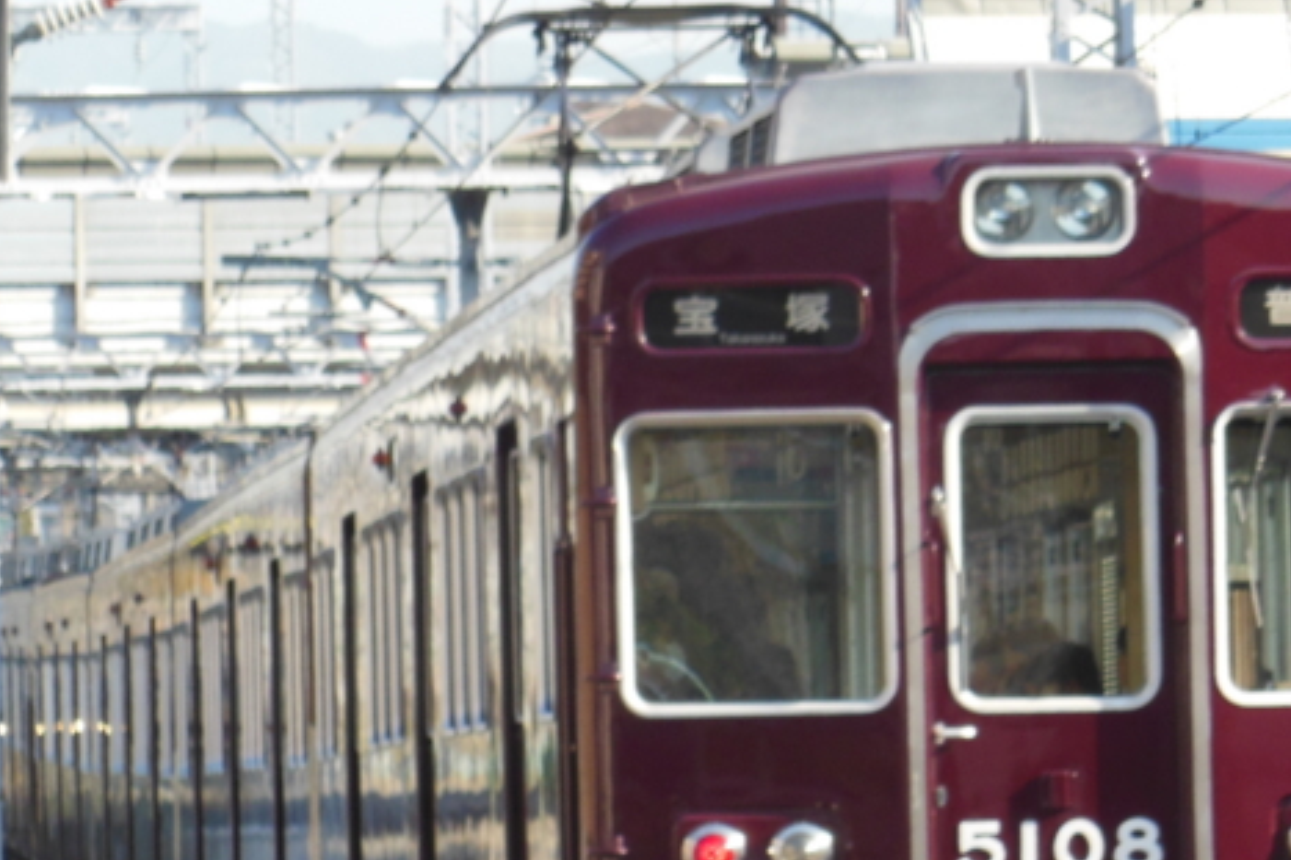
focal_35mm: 392
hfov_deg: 5.3
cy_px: 672
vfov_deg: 3.5
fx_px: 14052
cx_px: 816
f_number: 5.9
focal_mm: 39.3
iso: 200
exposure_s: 1/250
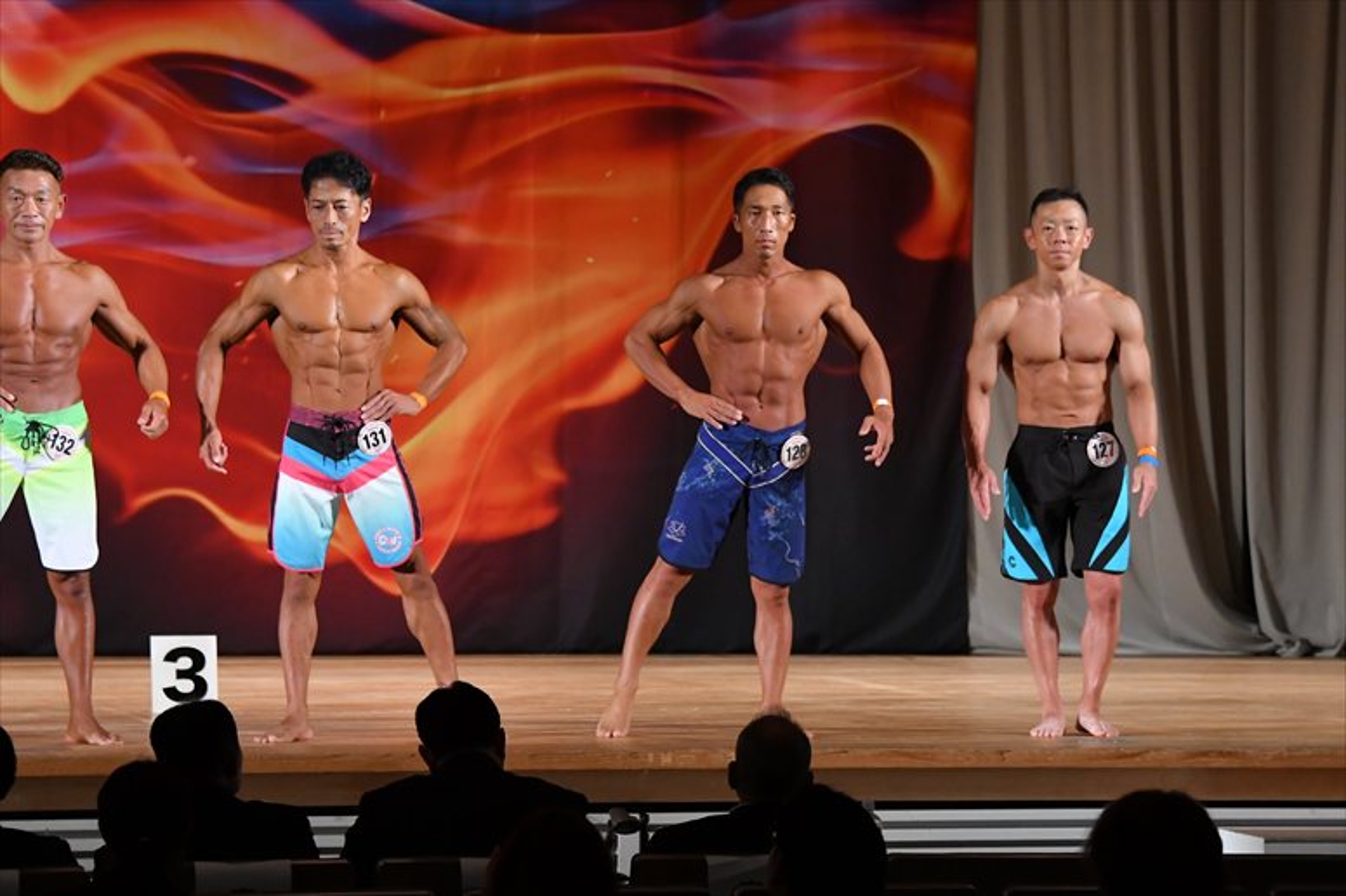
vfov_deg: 8.2
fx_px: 6278
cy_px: 448
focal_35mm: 168
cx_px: 673
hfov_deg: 12.2
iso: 3200
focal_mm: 112
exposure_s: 1/400
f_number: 5.6
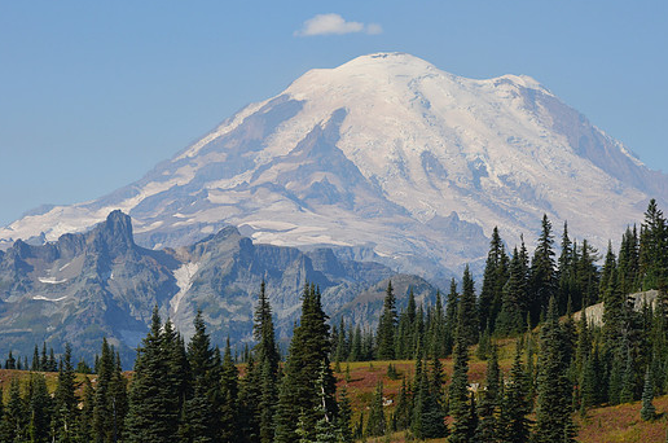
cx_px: 366
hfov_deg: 17.4
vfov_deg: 11.6
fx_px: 2185
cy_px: 198
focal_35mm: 118
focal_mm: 70
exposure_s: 1/1600
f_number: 7.1
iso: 400
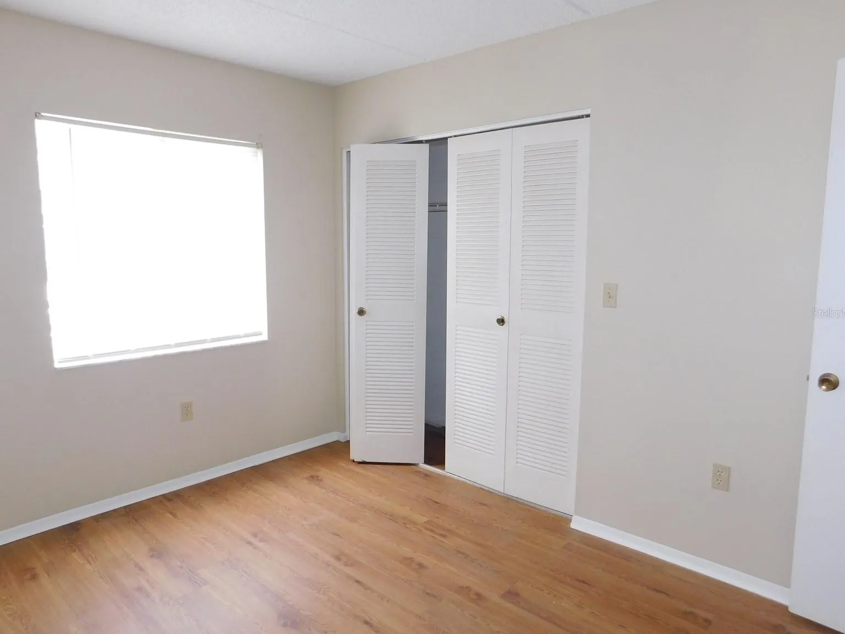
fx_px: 586
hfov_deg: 71.6
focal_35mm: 24
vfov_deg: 56.8
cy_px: 313
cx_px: 423
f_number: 3
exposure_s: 1/30
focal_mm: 4
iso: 200
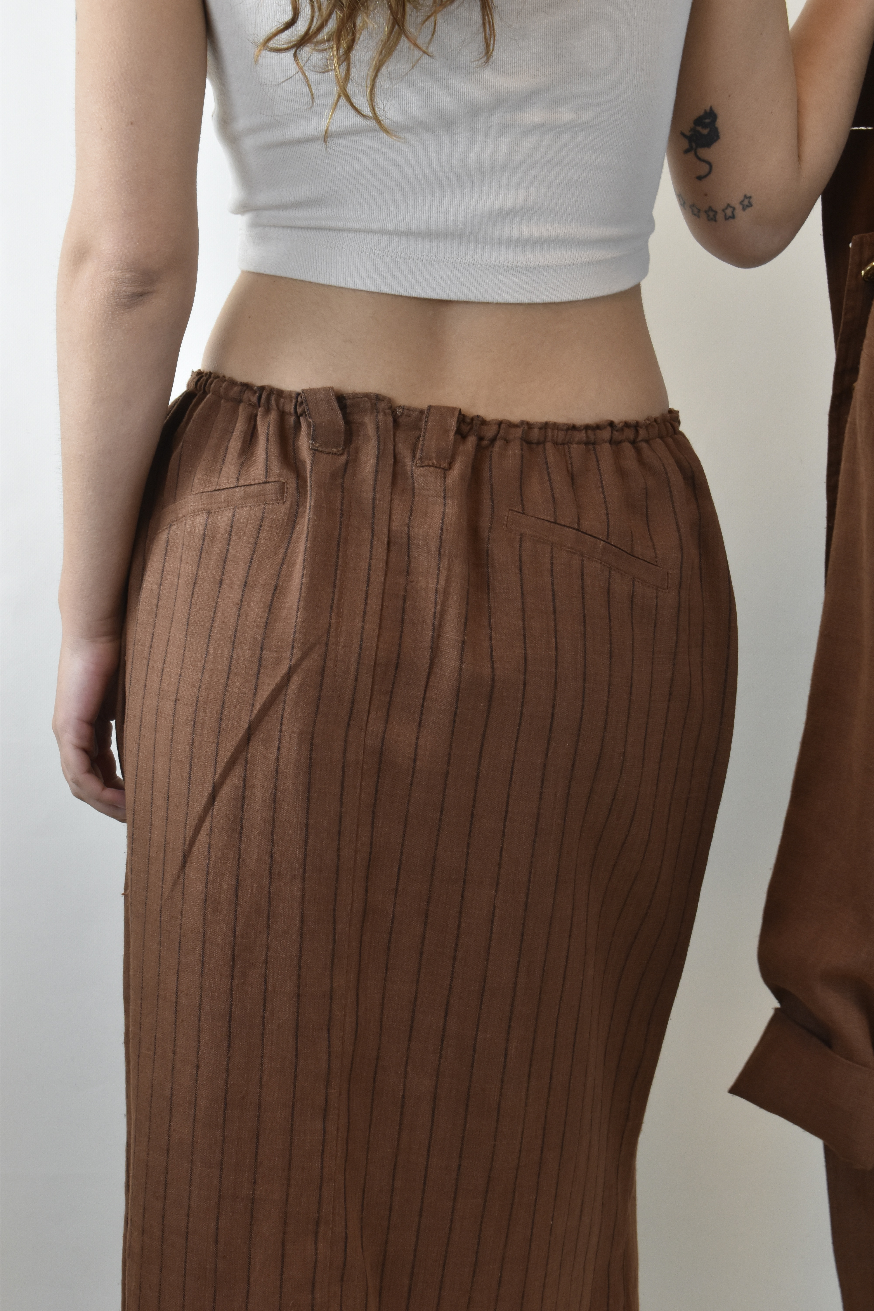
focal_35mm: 68
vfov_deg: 29.9
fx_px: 2458
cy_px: 656
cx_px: 437
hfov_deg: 20.2
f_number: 11
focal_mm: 45
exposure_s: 1/50
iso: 1000
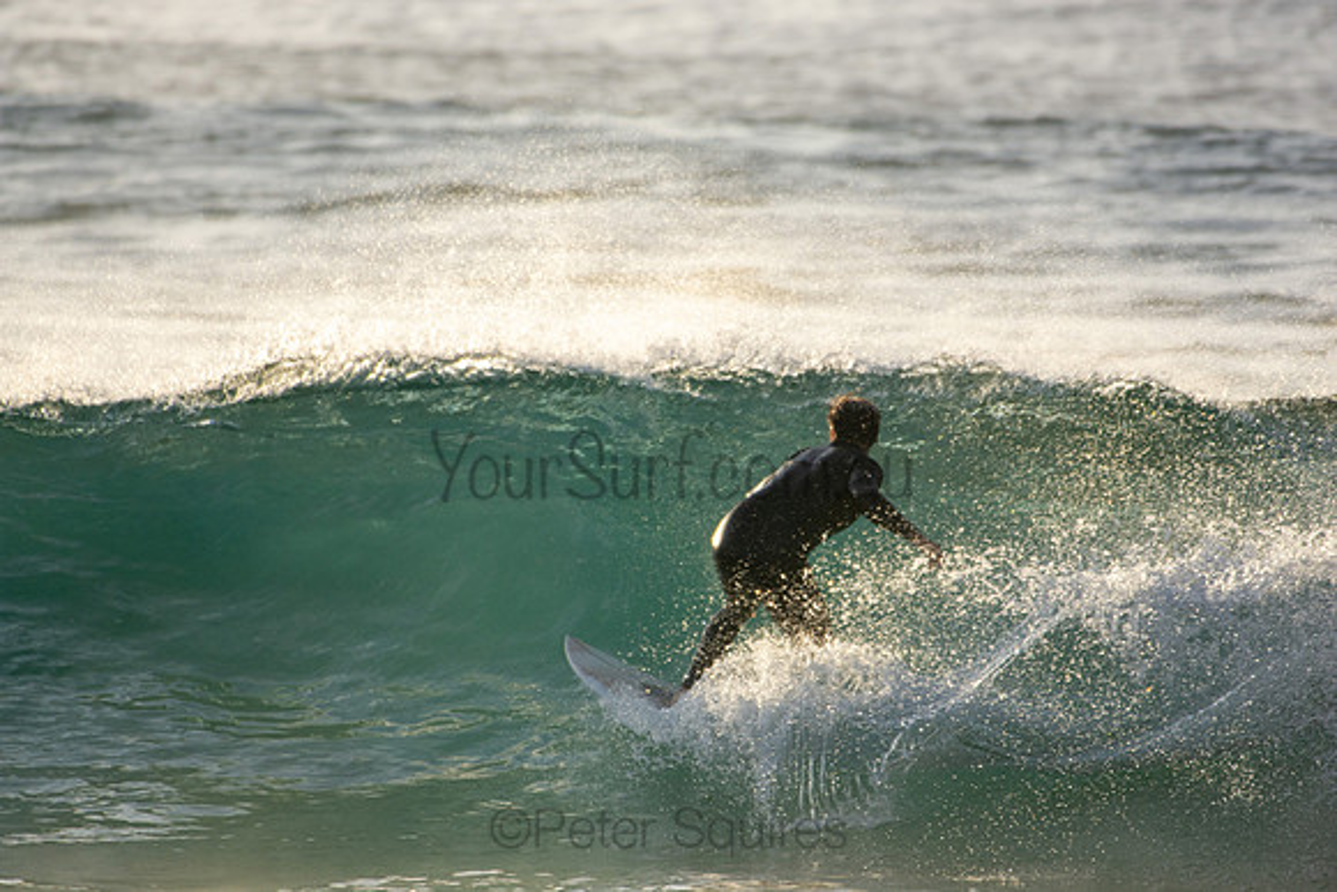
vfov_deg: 1.8
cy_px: 446
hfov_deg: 2.7
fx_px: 27859
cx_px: 668
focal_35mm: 750
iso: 280
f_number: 5.6
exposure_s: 1/1250
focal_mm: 500
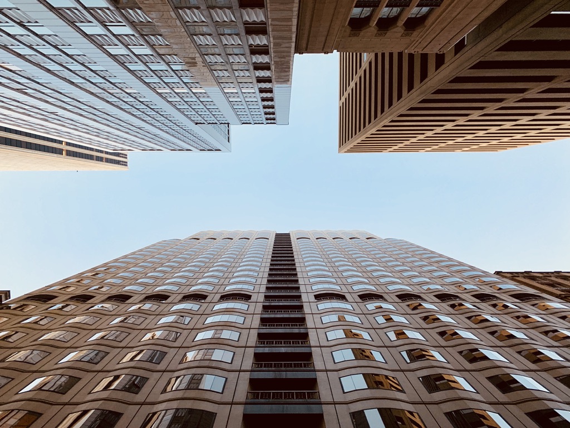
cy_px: 214
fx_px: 428
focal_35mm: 26
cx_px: 285
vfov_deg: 53.1
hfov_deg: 67.3
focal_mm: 4.25
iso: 100
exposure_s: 1/87
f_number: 1.8
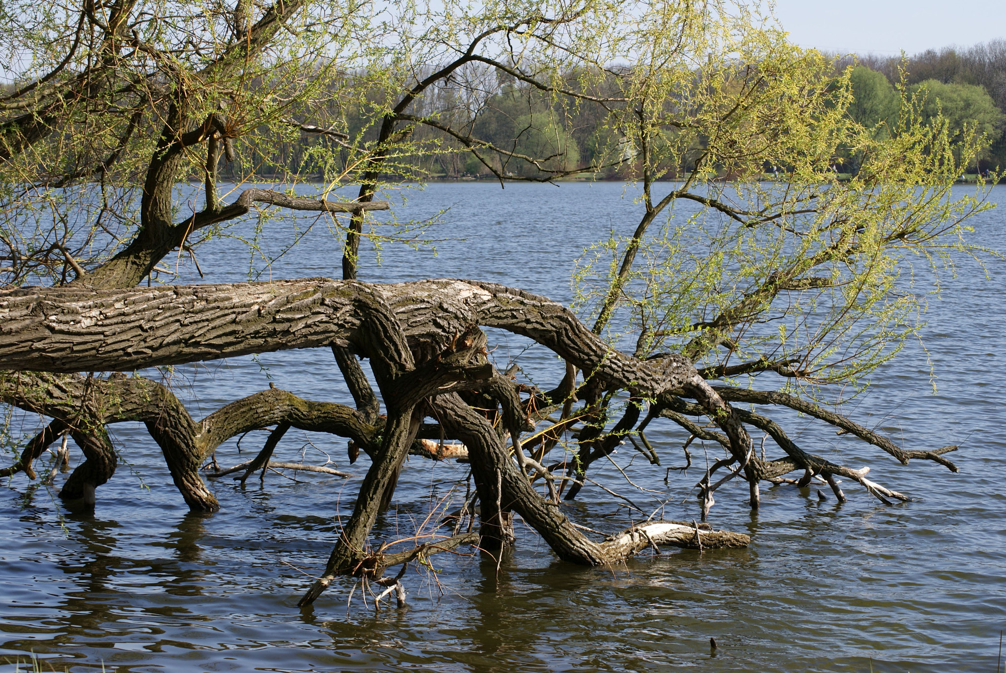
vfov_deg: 16.6
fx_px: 2308
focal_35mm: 82
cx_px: 503
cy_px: 336
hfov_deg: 24.6
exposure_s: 1/125
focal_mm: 55
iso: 100
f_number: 9
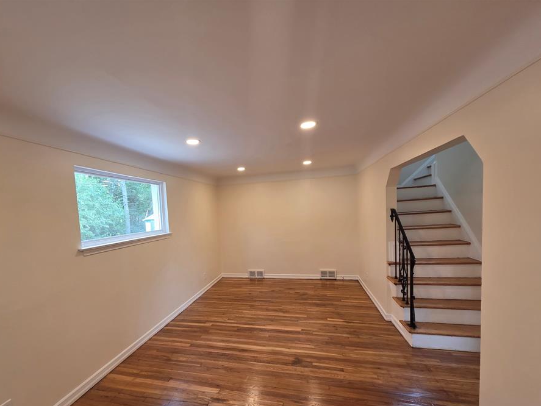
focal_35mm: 15
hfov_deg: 97.6
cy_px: 232
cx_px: 237
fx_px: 235
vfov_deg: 81.3
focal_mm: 2.2
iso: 160
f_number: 2.2
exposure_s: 1/120
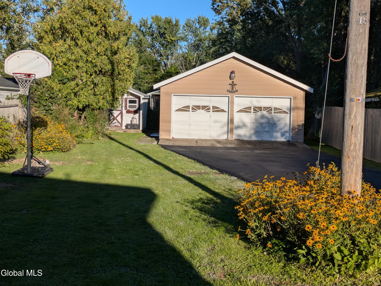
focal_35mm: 51
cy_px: 143
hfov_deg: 37.5
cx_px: 190
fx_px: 562
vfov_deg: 28.6
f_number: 1.89
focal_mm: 5.43
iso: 52
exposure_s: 1/3546
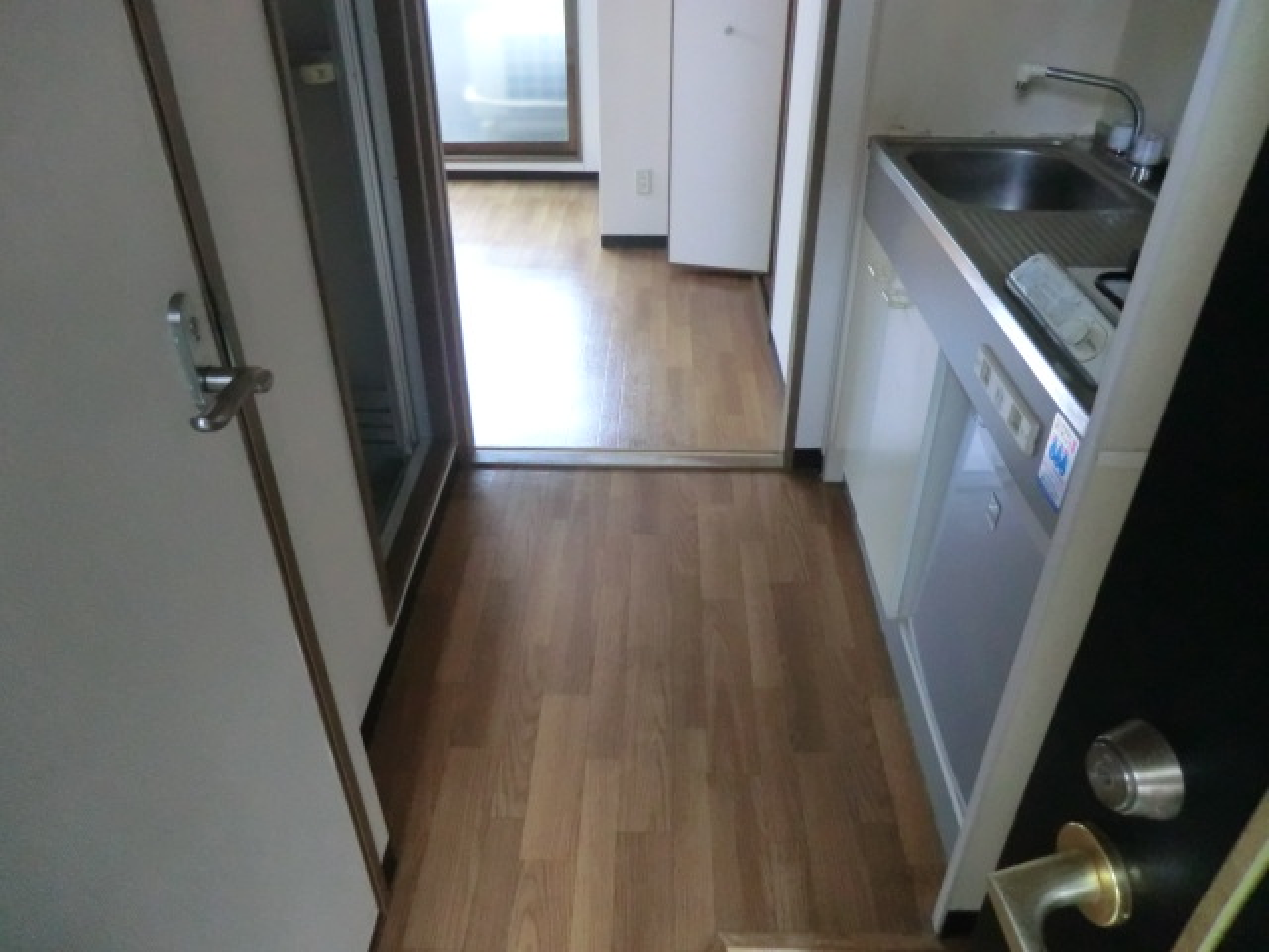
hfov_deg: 71.6
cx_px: 634
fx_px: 880
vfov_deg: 56.8
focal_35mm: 24
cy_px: 476
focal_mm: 4.3
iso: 800
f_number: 3.2
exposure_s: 1/40
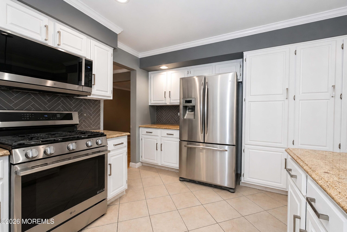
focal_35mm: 15
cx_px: 174
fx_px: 145
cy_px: 116
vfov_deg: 77.3
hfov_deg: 100.4
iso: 2000
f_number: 9
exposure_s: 1/60
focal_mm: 10
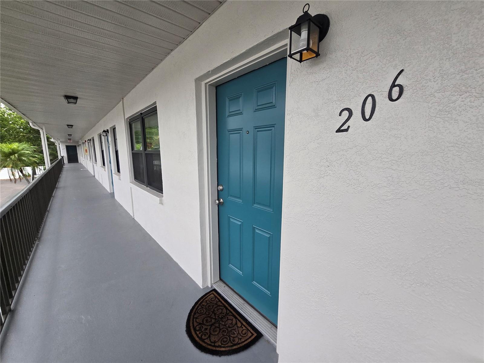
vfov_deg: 89.9
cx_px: 242
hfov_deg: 106.2
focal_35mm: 13
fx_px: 182
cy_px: 182
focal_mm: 2.2
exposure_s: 1/2000
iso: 125
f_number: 2.2
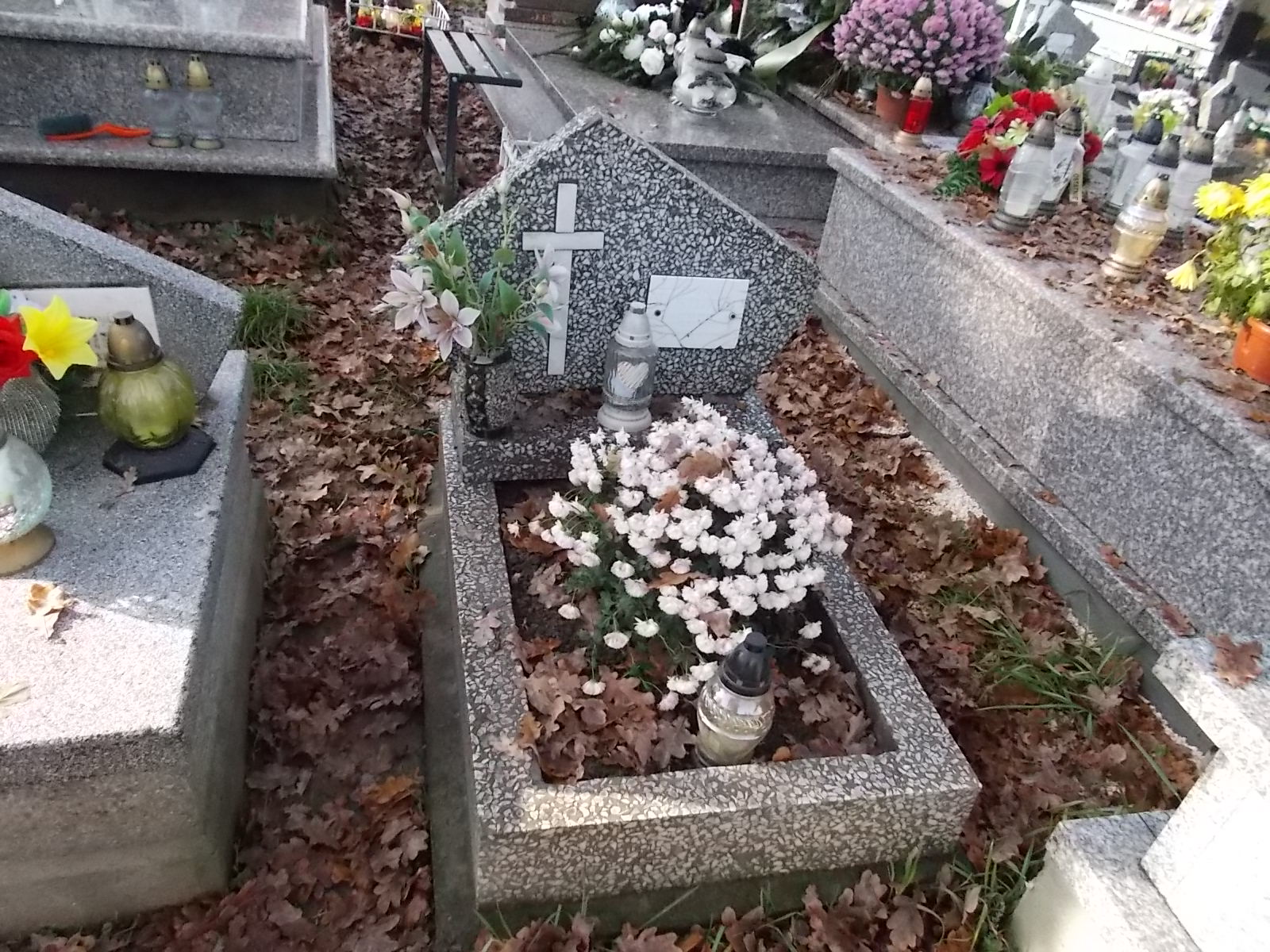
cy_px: 476
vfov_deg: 53.1
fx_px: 954
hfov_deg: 67.3
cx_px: 635
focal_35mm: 26
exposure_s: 1/160
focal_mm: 4.6
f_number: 8
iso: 400
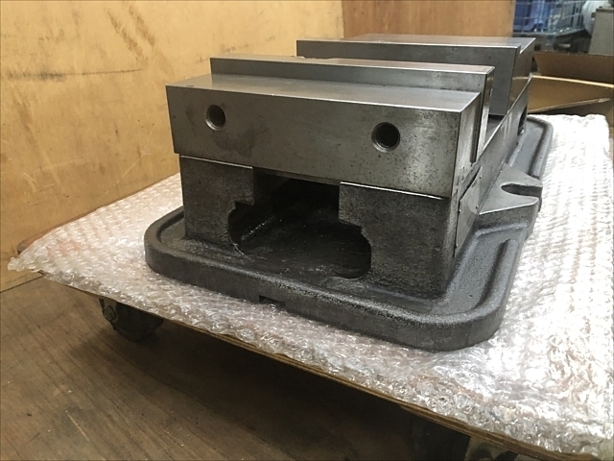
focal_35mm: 28
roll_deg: +1.5
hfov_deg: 63.4
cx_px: 307
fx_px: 497
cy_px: 230
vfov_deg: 49.7
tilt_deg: -26.3
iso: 100
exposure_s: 1/15
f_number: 1.8
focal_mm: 3.99
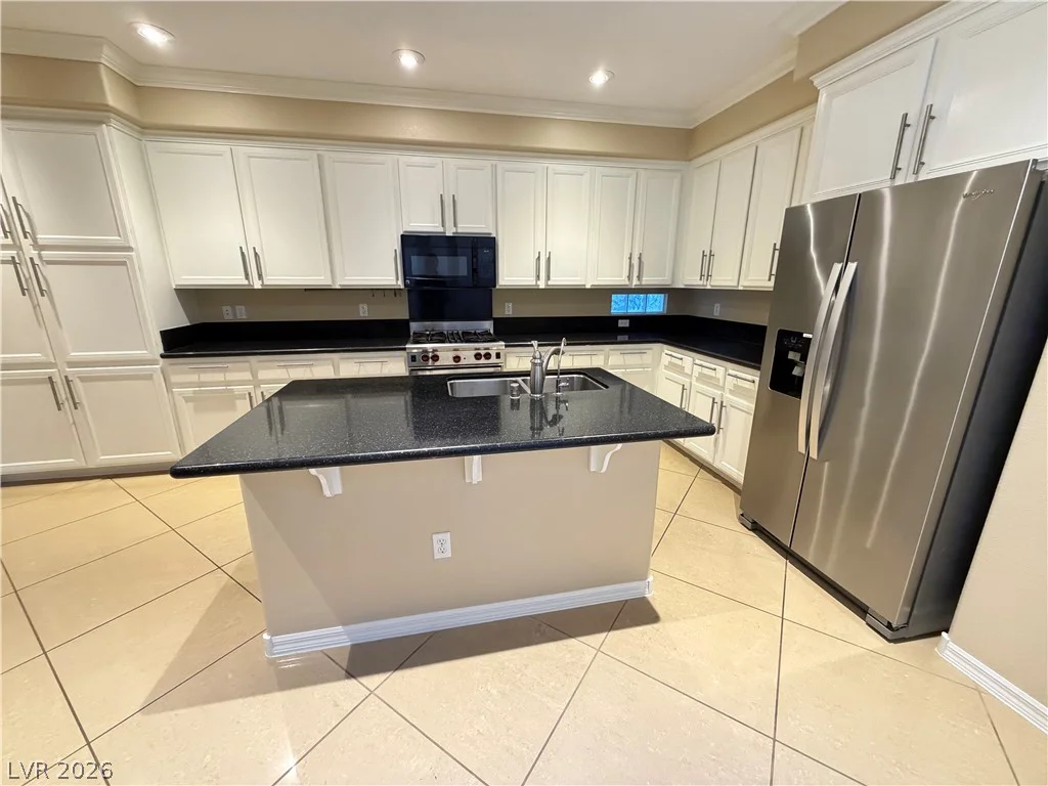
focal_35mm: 14
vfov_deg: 85.7
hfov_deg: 102.1
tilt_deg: -16.2
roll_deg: +0.4
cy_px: 393
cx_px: 524
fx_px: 424
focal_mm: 2.22
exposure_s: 1/60
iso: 640
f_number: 2.2
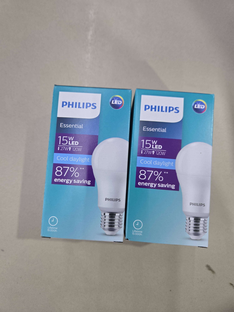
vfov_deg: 73.9
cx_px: 117
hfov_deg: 58.9
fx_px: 207
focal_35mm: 23
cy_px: 156
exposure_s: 1/50
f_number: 1.8
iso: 160
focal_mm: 5.4
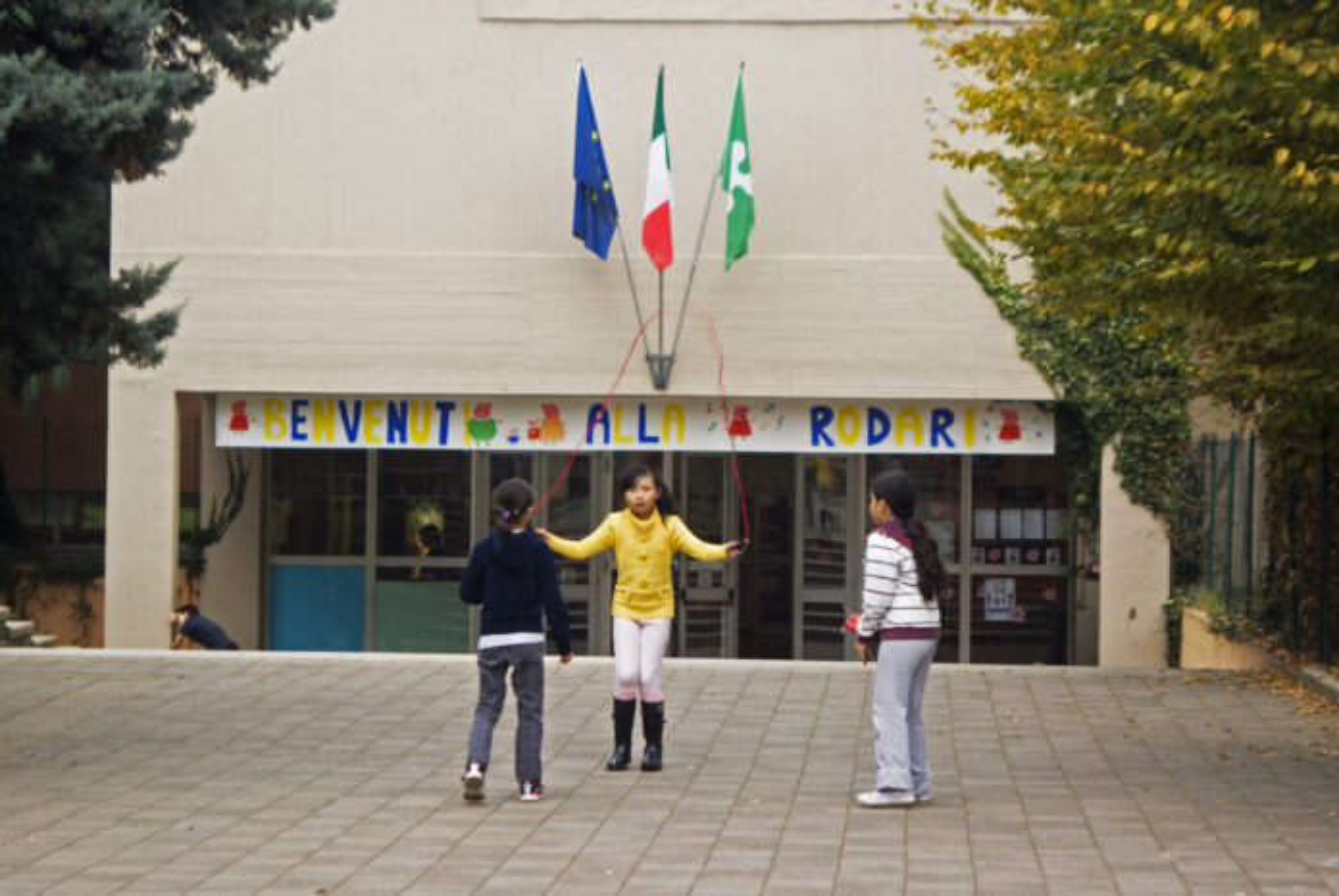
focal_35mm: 105
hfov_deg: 19.4
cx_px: 670
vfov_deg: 13.1
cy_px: 448
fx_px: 3910
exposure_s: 1/80
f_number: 5.6
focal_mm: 70
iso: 100
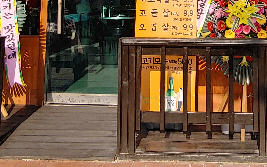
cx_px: 200
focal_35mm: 66
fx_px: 480
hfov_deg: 30.6
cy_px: -105
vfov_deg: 17.2
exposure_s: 1/885
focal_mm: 2.18
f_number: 1.9
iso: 50
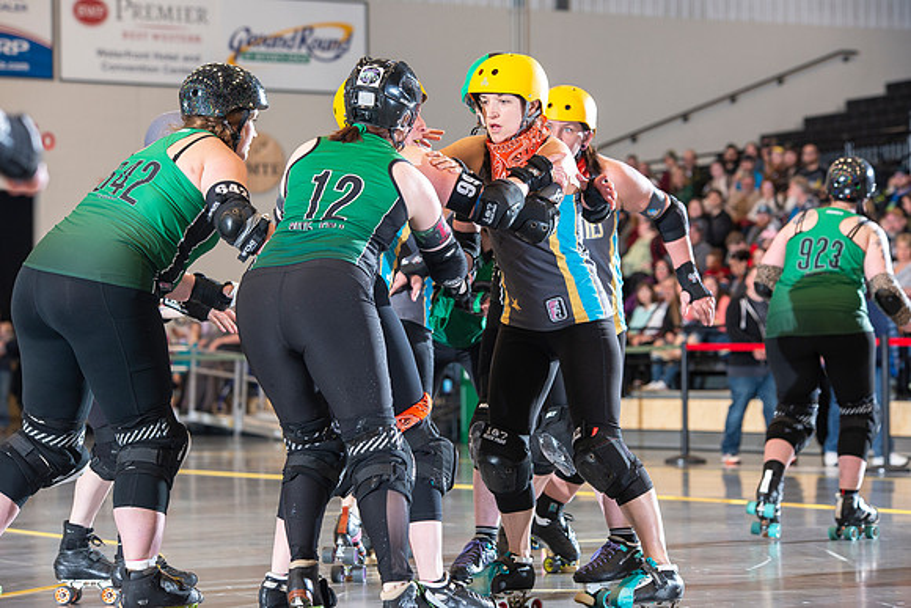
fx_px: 2835
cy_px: 304
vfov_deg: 12.2
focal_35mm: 112
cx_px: 456
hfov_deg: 18.3
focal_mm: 112
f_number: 5.6
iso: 640
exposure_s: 1/160
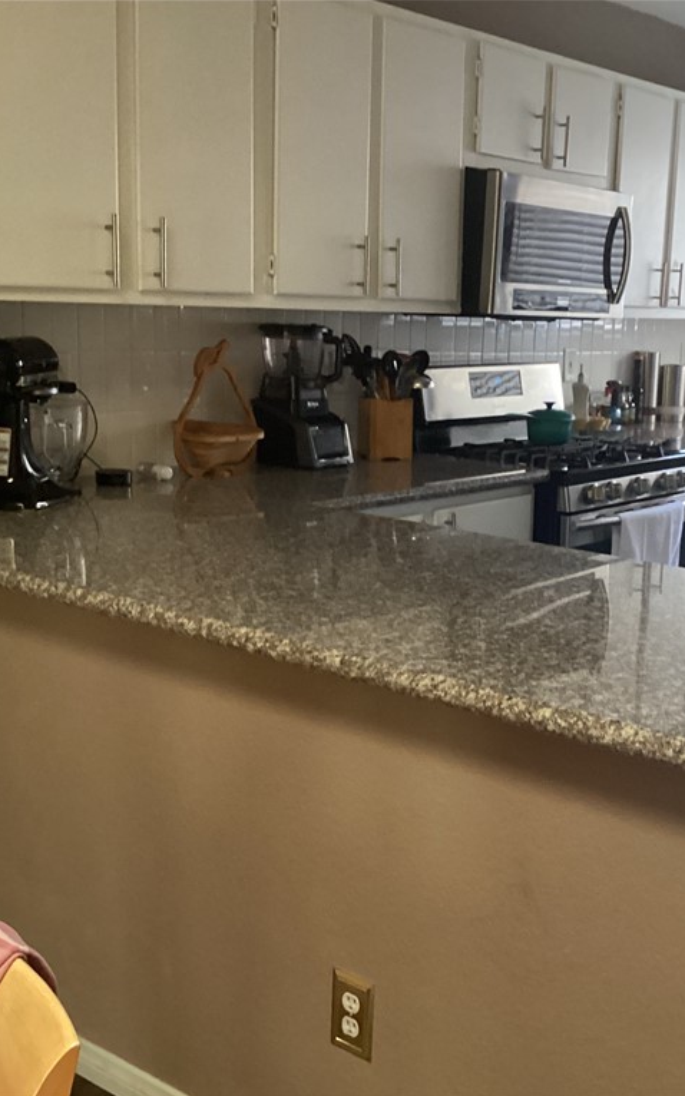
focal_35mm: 44
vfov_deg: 45.3
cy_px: 549
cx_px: 519
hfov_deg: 28.7
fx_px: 1315
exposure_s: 1/30
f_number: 2.4
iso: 320
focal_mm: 3.3
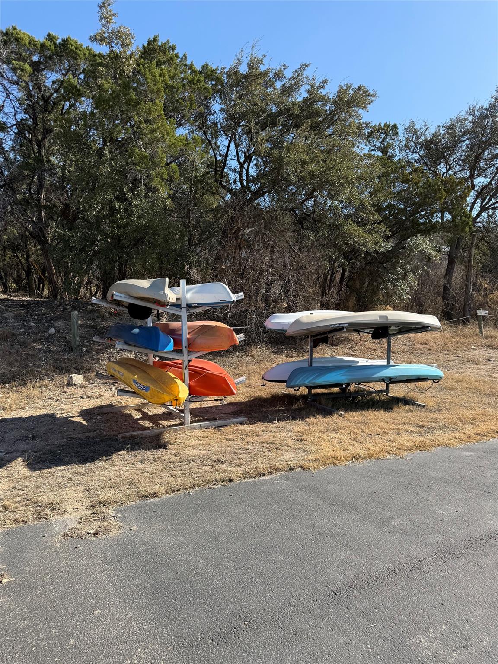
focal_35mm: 24
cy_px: 332
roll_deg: +1.2
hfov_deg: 56.8
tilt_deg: +1.1
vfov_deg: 71.6
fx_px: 460
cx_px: 249
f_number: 1.78
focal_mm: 6.76
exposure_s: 1/2232
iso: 80
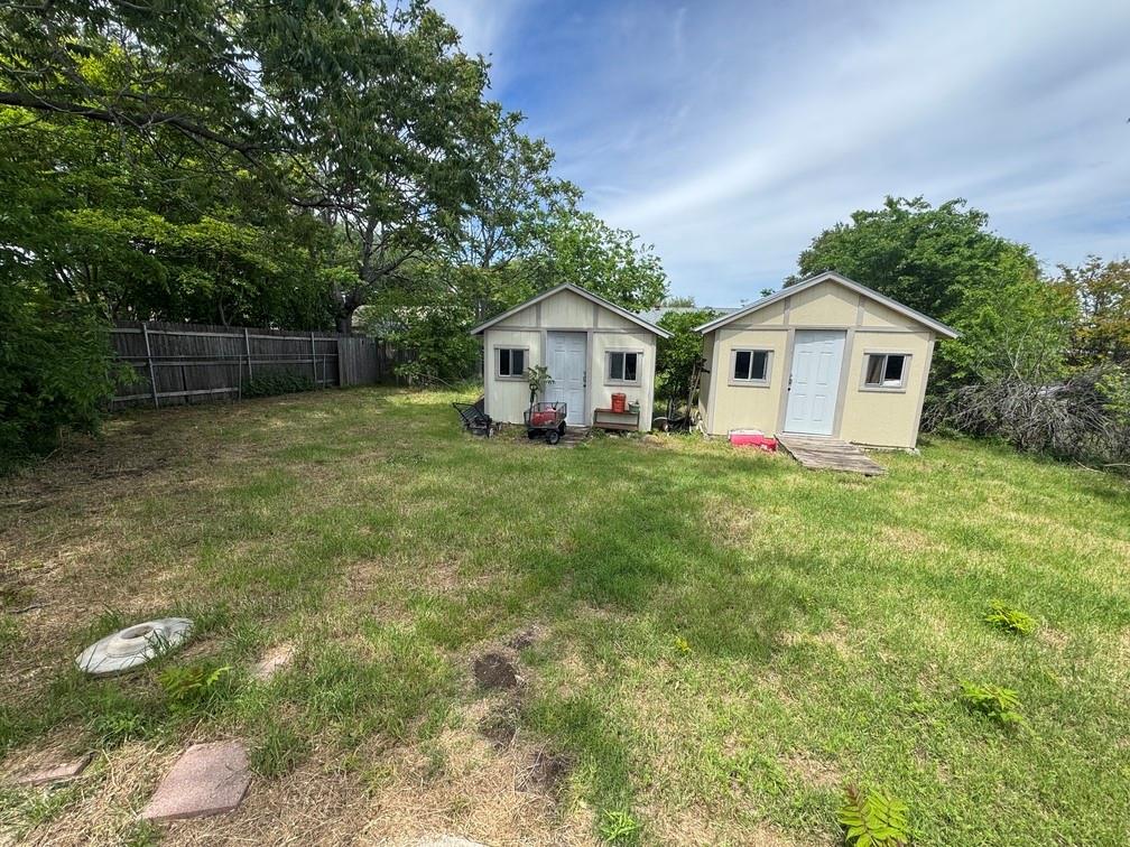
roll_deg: -0.9
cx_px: 565
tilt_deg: -11.7
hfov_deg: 102.1
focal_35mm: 14
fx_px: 457
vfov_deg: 85.7
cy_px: 424
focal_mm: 2.22
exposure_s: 1/1034
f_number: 2.2
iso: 50
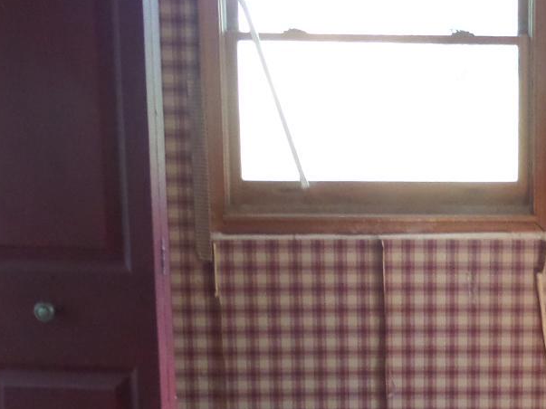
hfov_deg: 23.4
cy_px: 276
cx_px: 585
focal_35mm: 79
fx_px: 1246
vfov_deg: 18.6
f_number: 3.2
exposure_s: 1/30
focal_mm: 4
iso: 320
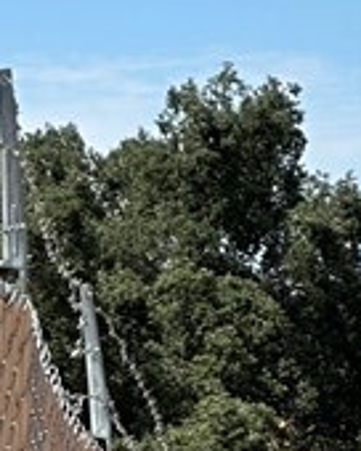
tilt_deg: -2.3
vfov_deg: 4.2
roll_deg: +3.4
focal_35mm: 453
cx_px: 210
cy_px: 982
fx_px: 6050
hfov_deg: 3.4
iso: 32
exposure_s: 1/576
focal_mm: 9
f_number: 2.8
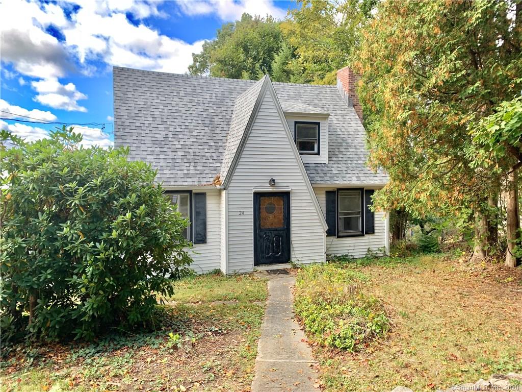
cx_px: 261
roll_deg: -0.4
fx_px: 392
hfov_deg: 67.3
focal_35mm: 26
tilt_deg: -4.2
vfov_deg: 53.1
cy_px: 196
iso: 25
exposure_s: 1/296
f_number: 1.8
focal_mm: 4.25
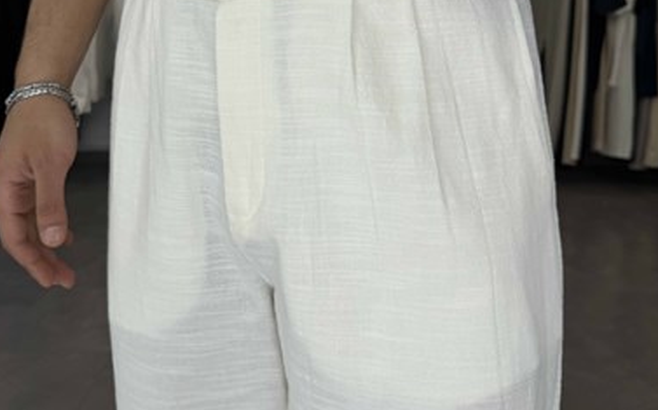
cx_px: 330
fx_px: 645
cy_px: 93
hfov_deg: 54.0
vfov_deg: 34.4
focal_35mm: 36
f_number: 1.78
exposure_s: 1/1812
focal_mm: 6.76
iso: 80
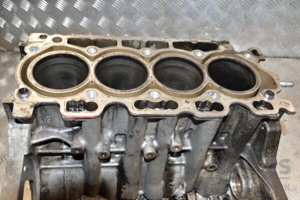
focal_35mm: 36
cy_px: 100
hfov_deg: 53.1
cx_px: 150
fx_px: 300
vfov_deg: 36.9
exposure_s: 1/200
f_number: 5.6
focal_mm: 24
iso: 800
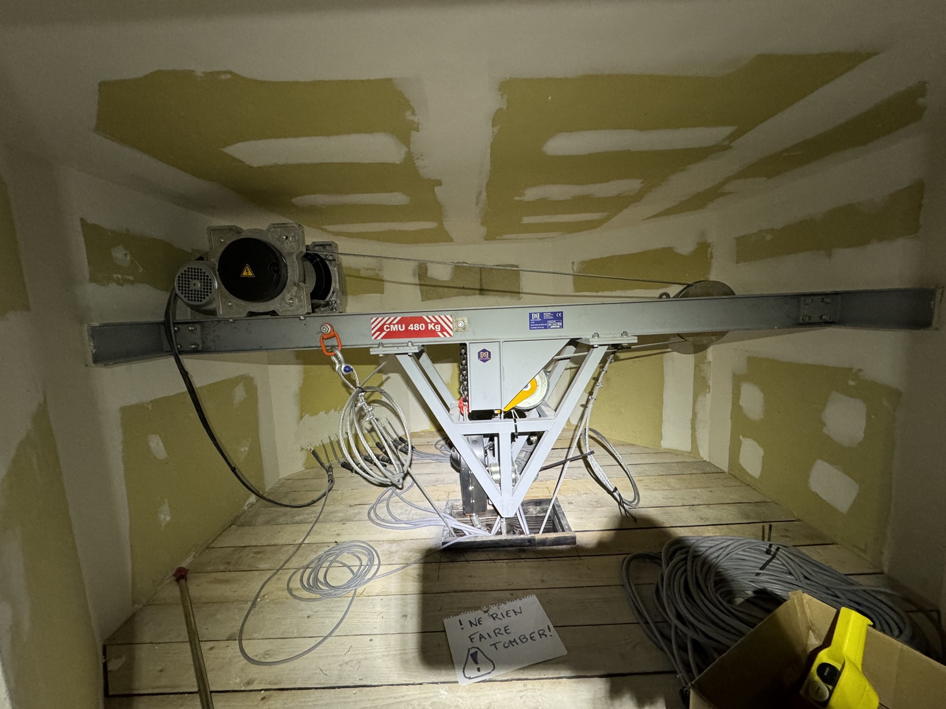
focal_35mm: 14
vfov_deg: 85.7
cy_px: 354
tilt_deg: -8.2
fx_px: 383
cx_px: 473
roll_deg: +2.5
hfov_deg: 102.1
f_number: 2.2
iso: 320
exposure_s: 1/49
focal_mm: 2.22
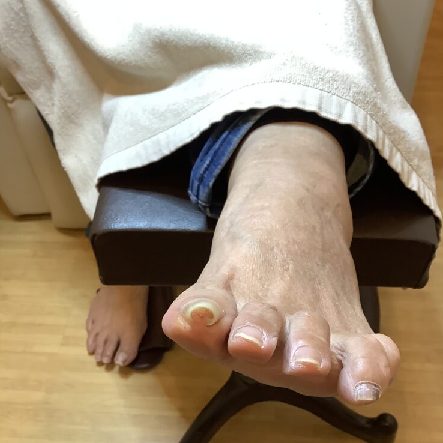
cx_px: 226
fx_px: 550
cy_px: 271
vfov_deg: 43.6
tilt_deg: -52.8
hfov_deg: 43.9
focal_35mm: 38
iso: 160
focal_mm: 3.3
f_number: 2.4
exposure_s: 1/50
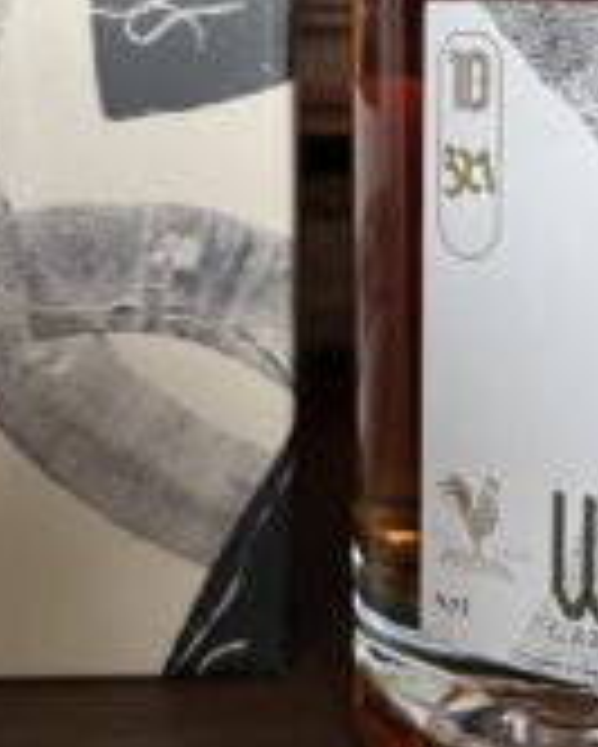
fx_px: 1348
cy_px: 27
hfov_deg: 25.0
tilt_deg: +0.3
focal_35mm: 61
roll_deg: +0.5
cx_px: 355
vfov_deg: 29.2
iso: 250
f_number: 1.6
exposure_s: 1/60
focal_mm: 5.1
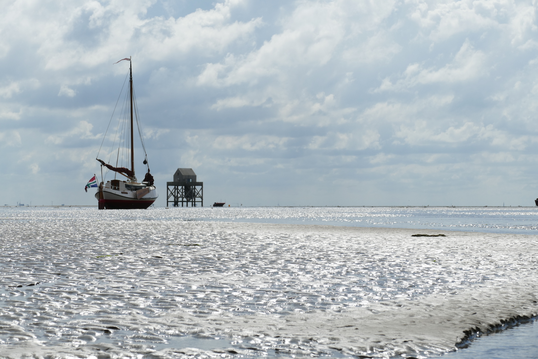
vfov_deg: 10.9
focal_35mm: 126
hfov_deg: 16.3
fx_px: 1883
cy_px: 180
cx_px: 269
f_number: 5.6
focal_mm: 45.89
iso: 125
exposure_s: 1/2000
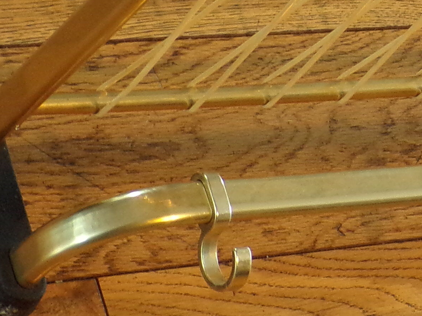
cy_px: 195
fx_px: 2316
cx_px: 595
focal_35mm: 190
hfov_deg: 10.1
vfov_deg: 7.8
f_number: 3.5
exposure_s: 1/18
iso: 200
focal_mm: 8.7
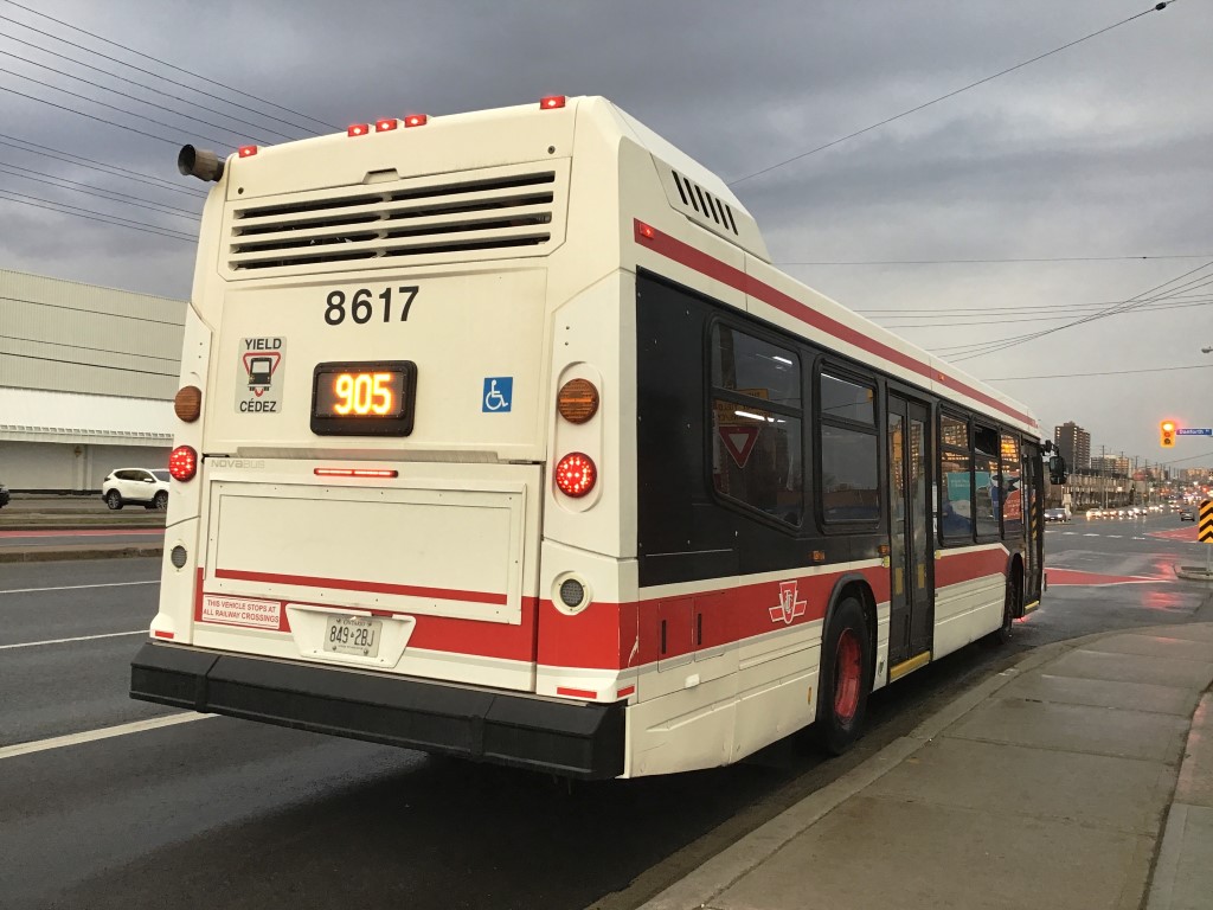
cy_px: 455
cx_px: 606
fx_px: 1086
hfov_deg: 58.4
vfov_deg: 45.4
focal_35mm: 31
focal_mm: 3.3
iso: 25
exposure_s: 1/40
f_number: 2.4
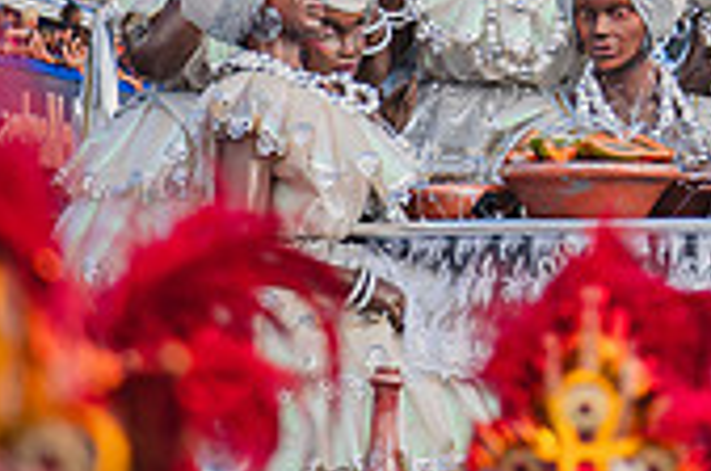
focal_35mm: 602
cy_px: -286
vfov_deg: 2.3
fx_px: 11867
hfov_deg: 3.4
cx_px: 930
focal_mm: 175
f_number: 5.6
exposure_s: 1/1600
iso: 400
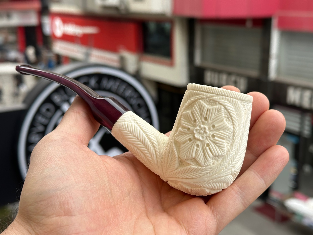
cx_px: 156
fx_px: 434
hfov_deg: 39.7
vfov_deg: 30.3
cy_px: 118
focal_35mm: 48
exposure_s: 1/371
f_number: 1.78
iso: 64
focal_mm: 6.86
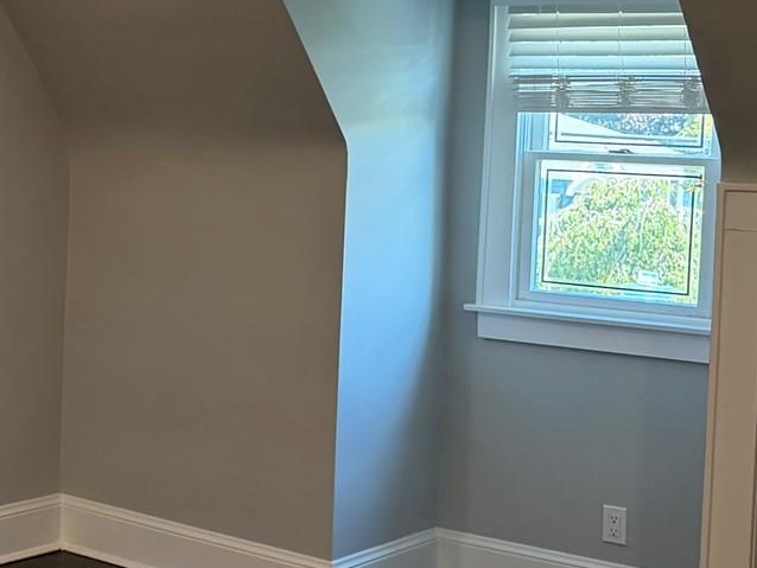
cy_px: 186
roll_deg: -1.4
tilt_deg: -3.1
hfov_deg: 22.9
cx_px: -190
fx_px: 1685
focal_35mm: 77
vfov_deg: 19.1
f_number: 1.78
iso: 200
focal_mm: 6.76
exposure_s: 1/122
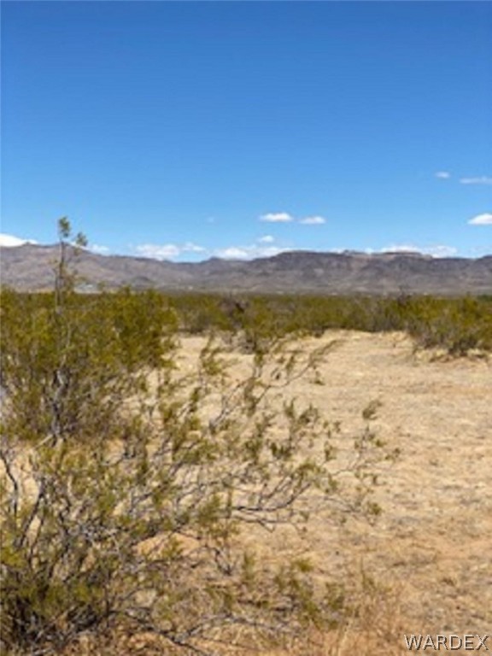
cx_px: 246
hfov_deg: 28.0
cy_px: 328
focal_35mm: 52
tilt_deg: +0.2
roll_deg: +0.8
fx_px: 985
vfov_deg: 36.8
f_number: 2
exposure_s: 1/2283
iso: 20
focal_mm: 6
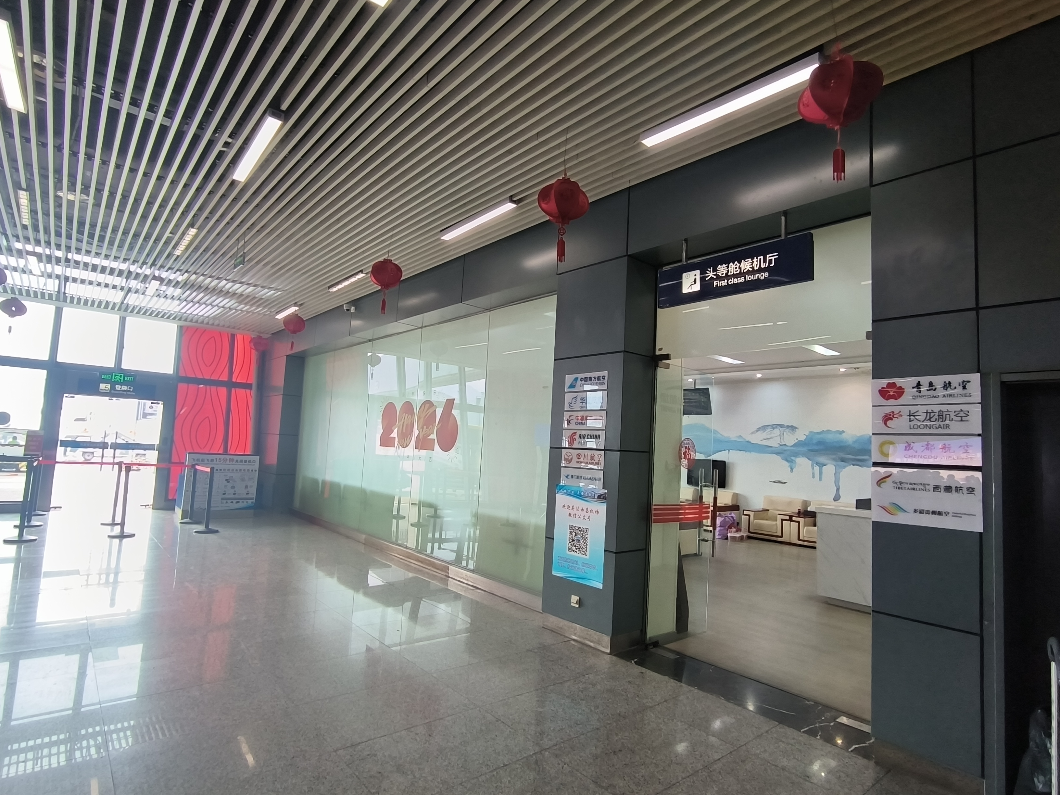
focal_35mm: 16
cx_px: 530
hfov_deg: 94.5
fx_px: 490
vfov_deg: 78.1
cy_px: 398
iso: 202
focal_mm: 1.65
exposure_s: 1/50
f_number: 2.2
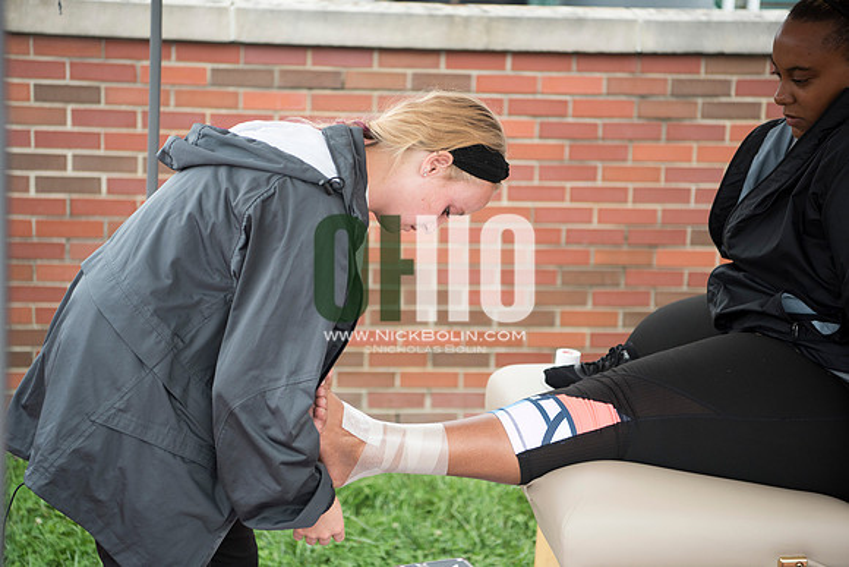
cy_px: 284
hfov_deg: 31.0
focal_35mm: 65
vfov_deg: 20.9
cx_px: 424
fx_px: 1533
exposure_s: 1/200
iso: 500
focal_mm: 65
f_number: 3.2
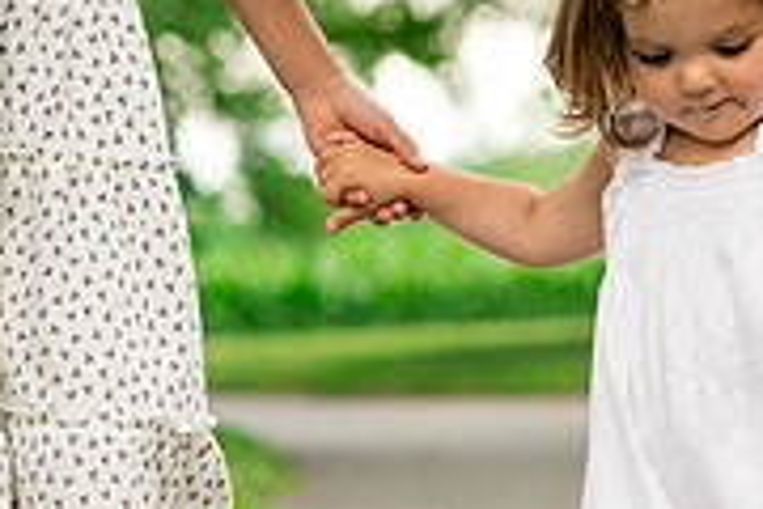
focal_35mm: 274
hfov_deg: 7.4
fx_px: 5807
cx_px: 1013
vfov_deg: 5.0
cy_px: 604
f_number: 3.5
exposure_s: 1/500
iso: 500
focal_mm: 85
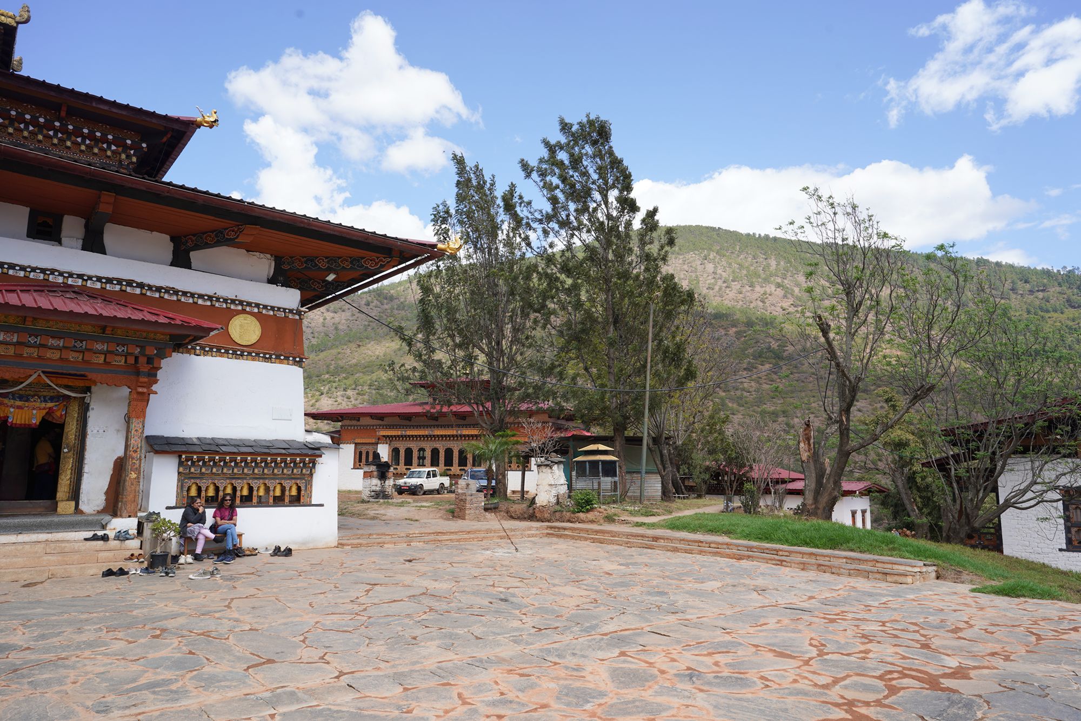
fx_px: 721
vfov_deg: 53.1
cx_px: 540
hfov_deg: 73.7
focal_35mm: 24
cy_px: 360
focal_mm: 24
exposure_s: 1/100
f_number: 11
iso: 100
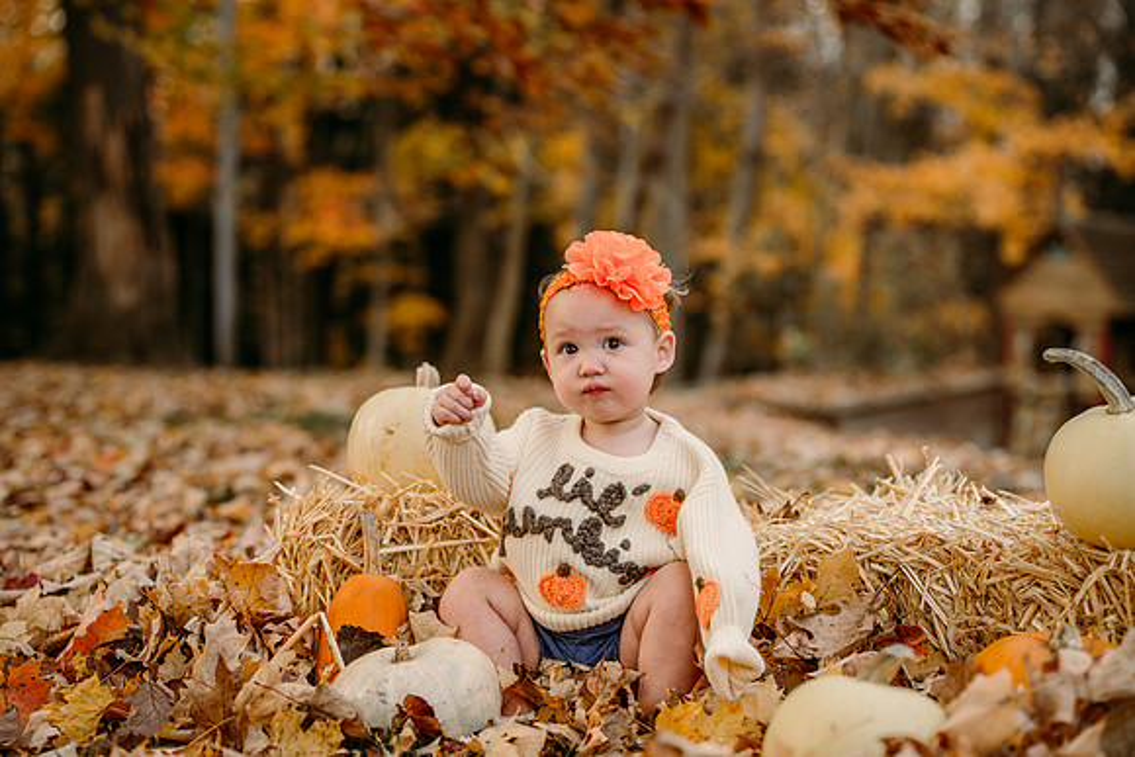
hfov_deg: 33.9
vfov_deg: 23.0
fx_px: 1860
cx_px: 568
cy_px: 378
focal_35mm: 59
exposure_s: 1/500
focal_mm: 59
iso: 250
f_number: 2.5
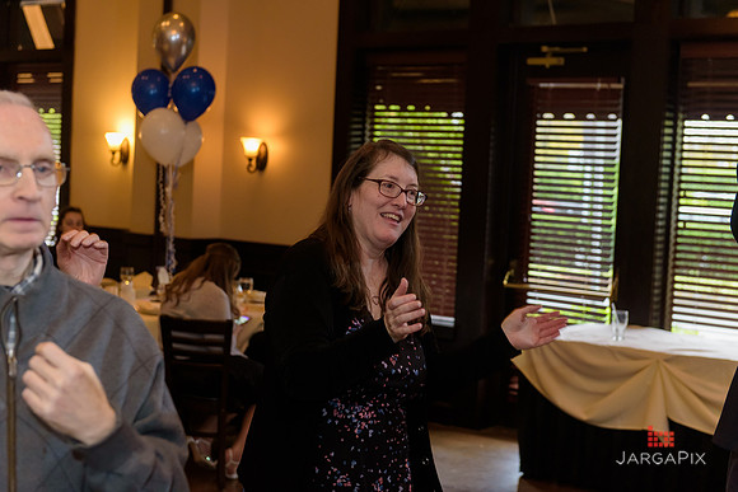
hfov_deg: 33.4
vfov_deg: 22.6
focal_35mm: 60
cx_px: 369
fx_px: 1230
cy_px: 246
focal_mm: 60
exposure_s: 1/125
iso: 1600
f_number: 3.2
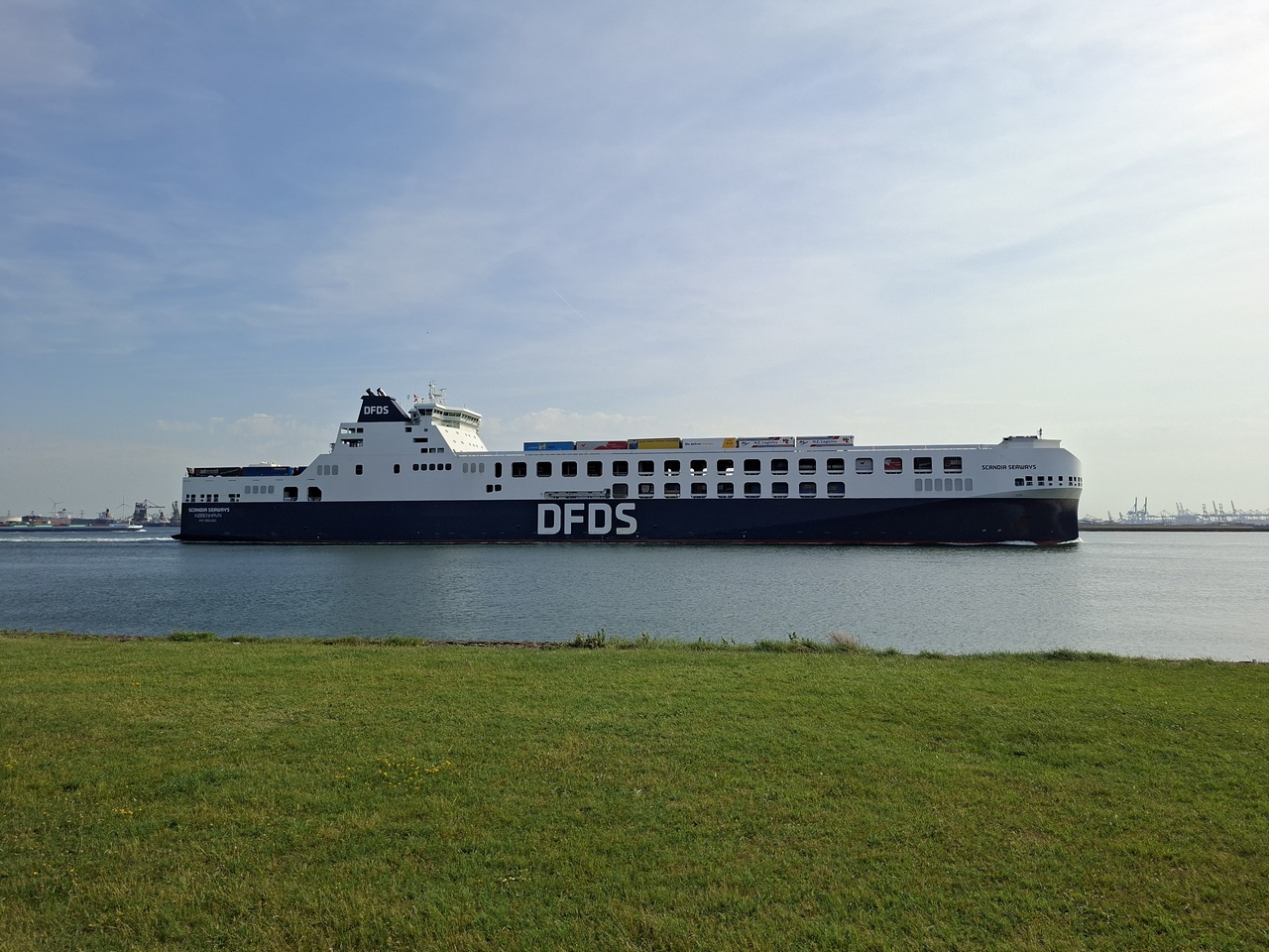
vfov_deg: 58.9
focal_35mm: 23
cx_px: 634
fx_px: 843
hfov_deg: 73.9
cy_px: 476
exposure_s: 1/3205
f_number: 1.8
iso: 50
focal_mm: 5.54
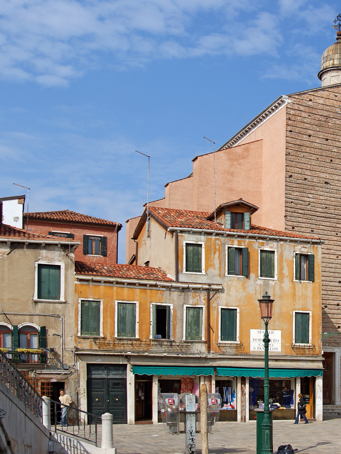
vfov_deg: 42.9
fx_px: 578
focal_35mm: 44
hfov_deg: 30.6
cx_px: 337
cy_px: 227
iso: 100
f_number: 9
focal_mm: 20
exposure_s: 1/400
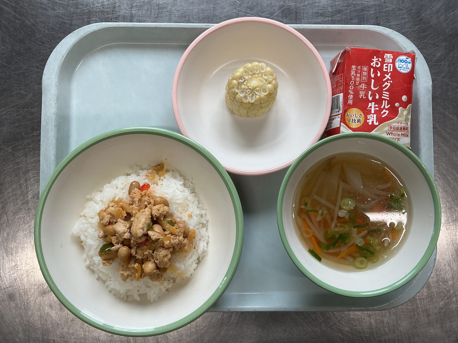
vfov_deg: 48.2
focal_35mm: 29
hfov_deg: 61.7
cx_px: 229
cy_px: 172
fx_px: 384
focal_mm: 3
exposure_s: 1/100
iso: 32
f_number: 1.8
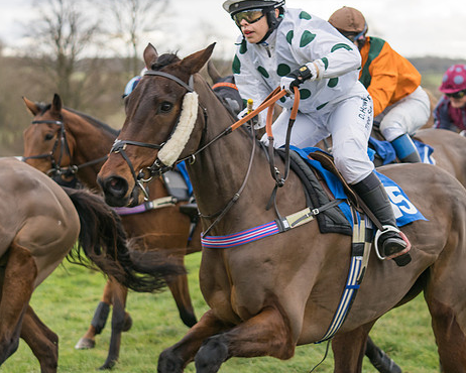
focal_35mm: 144
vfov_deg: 10.7
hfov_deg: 13.4
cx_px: 289
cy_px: 206
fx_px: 1987
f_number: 2.8
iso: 400
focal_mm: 70
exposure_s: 1/1000
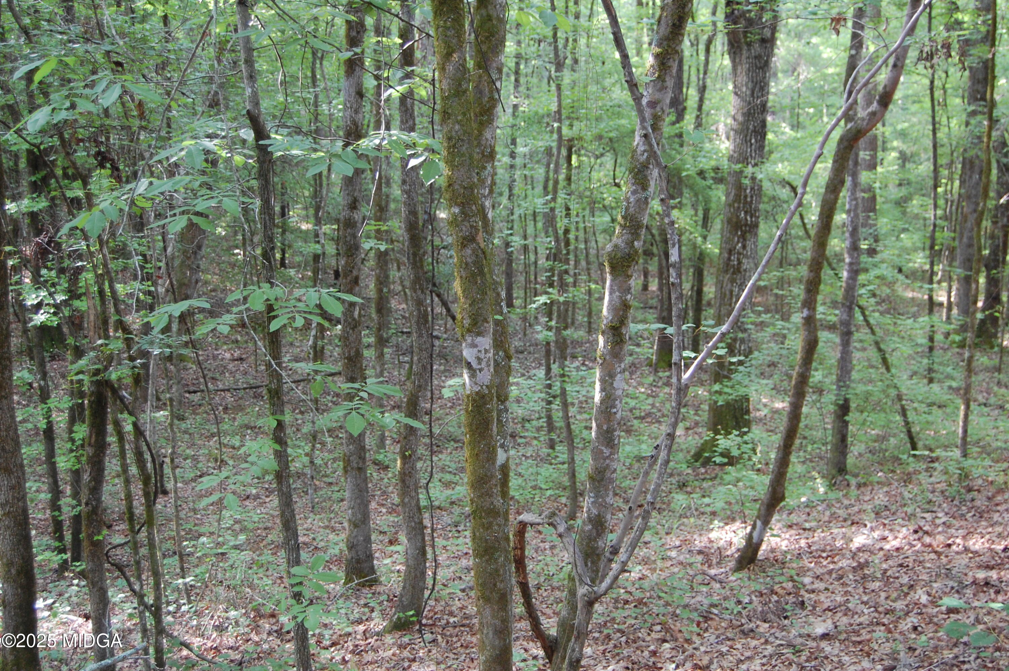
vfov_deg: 28.0
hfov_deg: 41.1
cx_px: 504
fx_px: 1344
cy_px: 336
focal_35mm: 48
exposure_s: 1/30
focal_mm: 32
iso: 800
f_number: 4.5
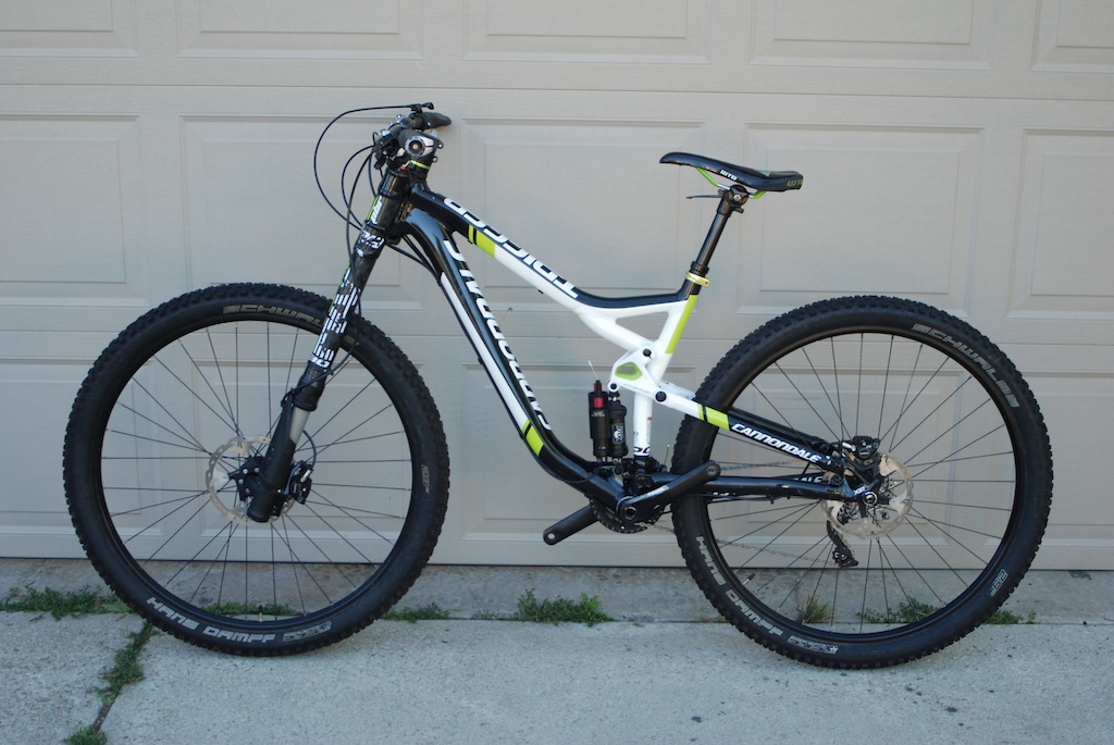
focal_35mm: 52
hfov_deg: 37.8
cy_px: 372
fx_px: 1626
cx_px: 557
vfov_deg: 25.8
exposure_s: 1/80
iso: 200
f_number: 4.5
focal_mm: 35
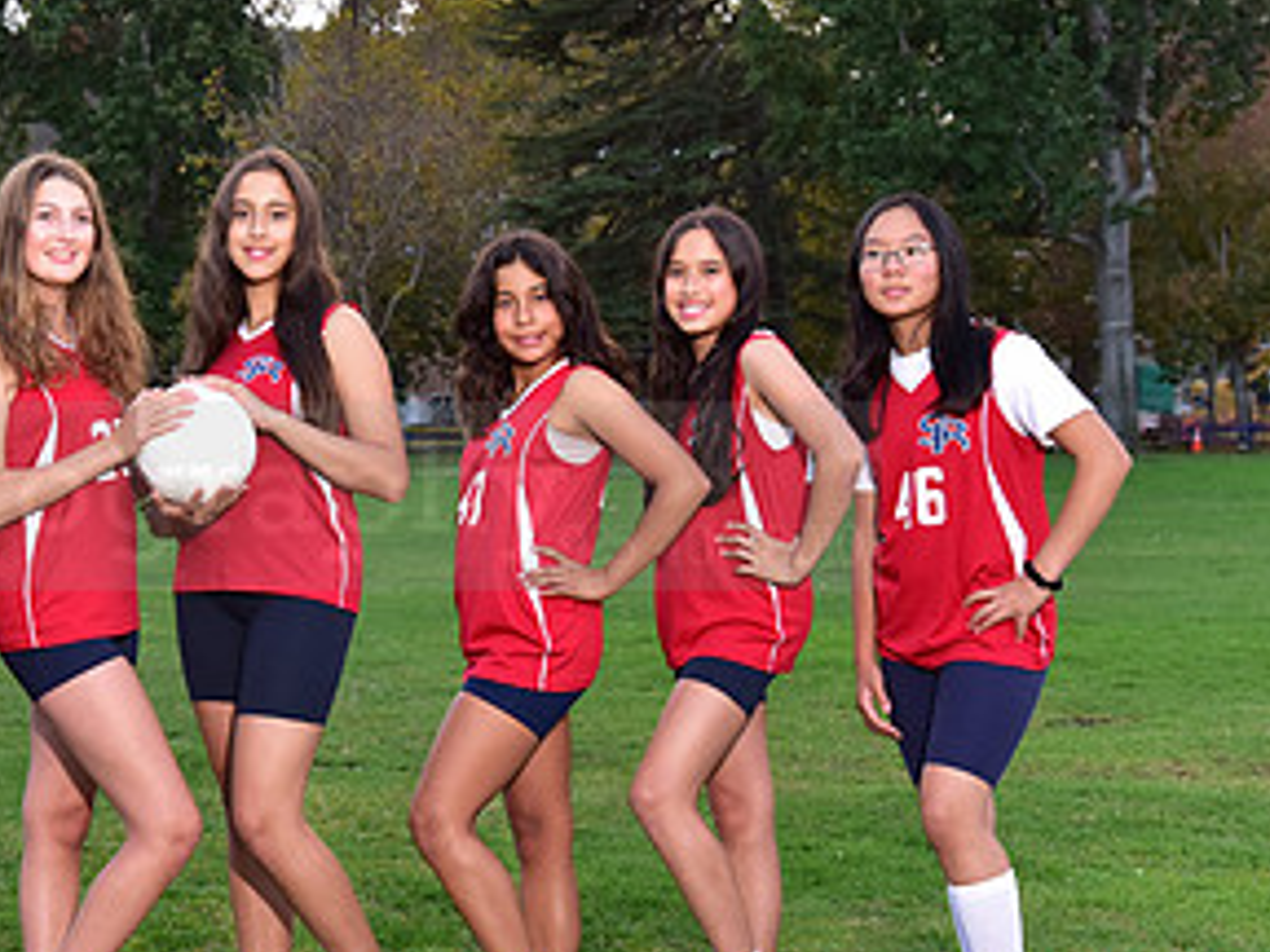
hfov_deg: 20.5
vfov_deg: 15.9
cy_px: 461
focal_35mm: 93
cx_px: 26
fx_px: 3412
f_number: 5.6
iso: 800
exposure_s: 1/200
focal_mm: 48
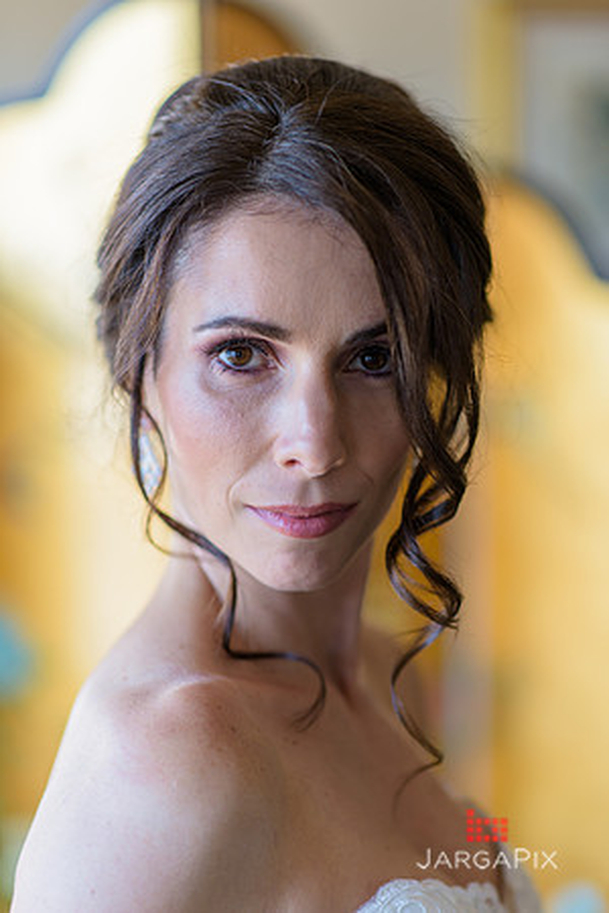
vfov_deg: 23.9
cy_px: 456
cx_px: 304
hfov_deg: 16.1
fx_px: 2157
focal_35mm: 85
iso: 200
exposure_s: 1/200
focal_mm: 85
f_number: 2
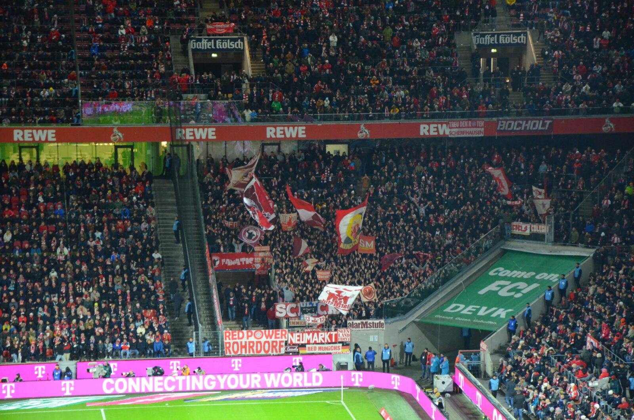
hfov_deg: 13.1
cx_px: 317
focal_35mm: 158
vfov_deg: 8.7
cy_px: 210
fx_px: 2768
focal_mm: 105
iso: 2800
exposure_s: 1/125
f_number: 5.6
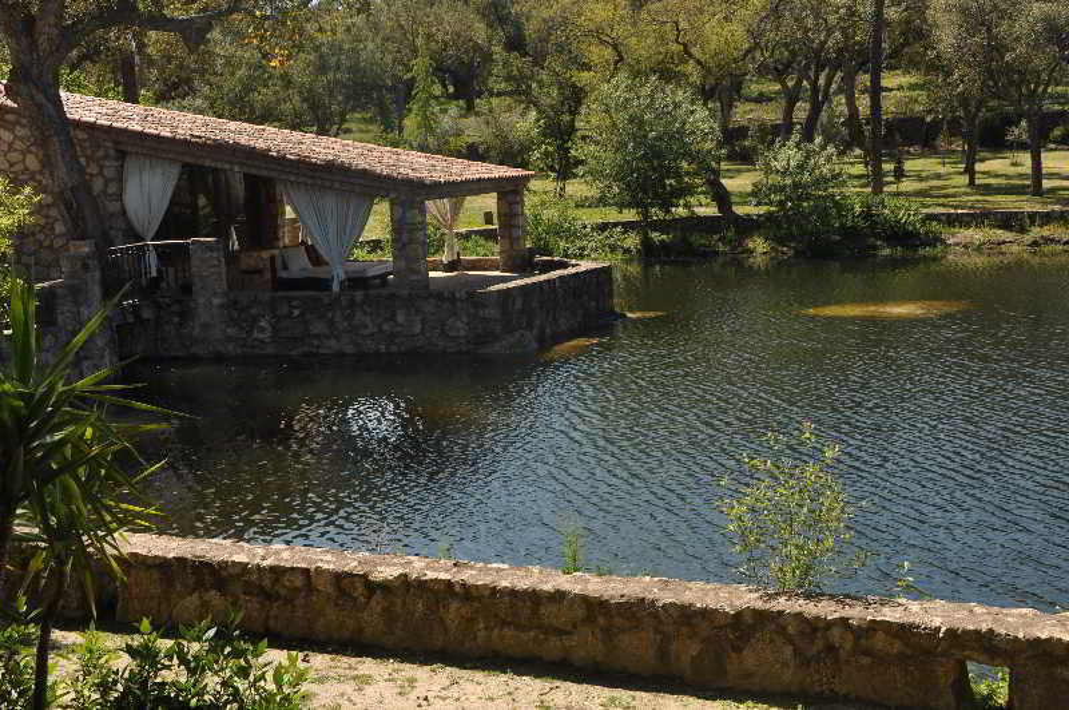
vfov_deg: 28.0
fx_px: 1423
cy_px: 355
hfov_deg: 41.2
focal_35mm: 48
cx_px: 534
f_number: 11
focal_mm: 32
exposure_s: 1/100
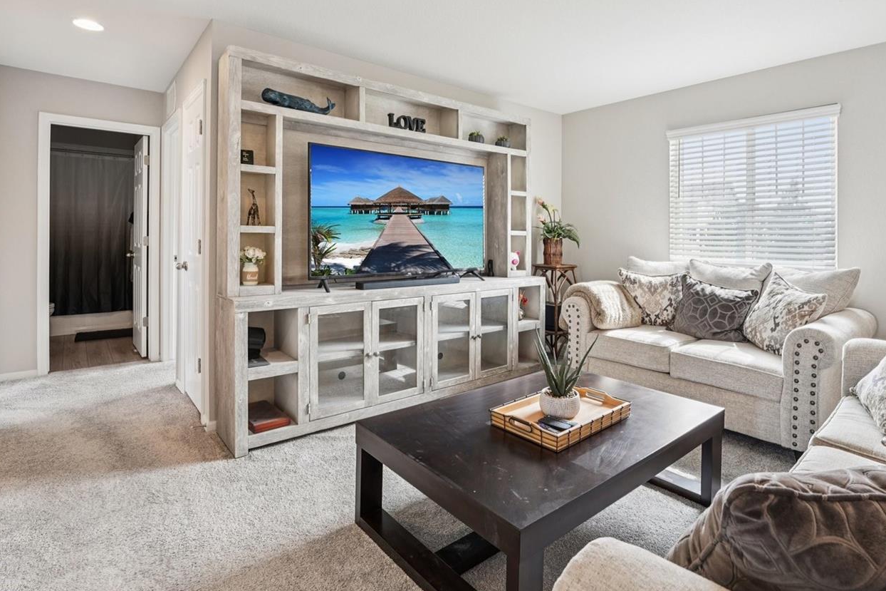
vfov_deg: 66.6
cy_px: 230
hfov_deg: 89.9
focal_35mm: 18
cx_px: 474
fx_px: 443
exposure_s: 1/15
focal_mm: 14
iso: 400
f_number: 8
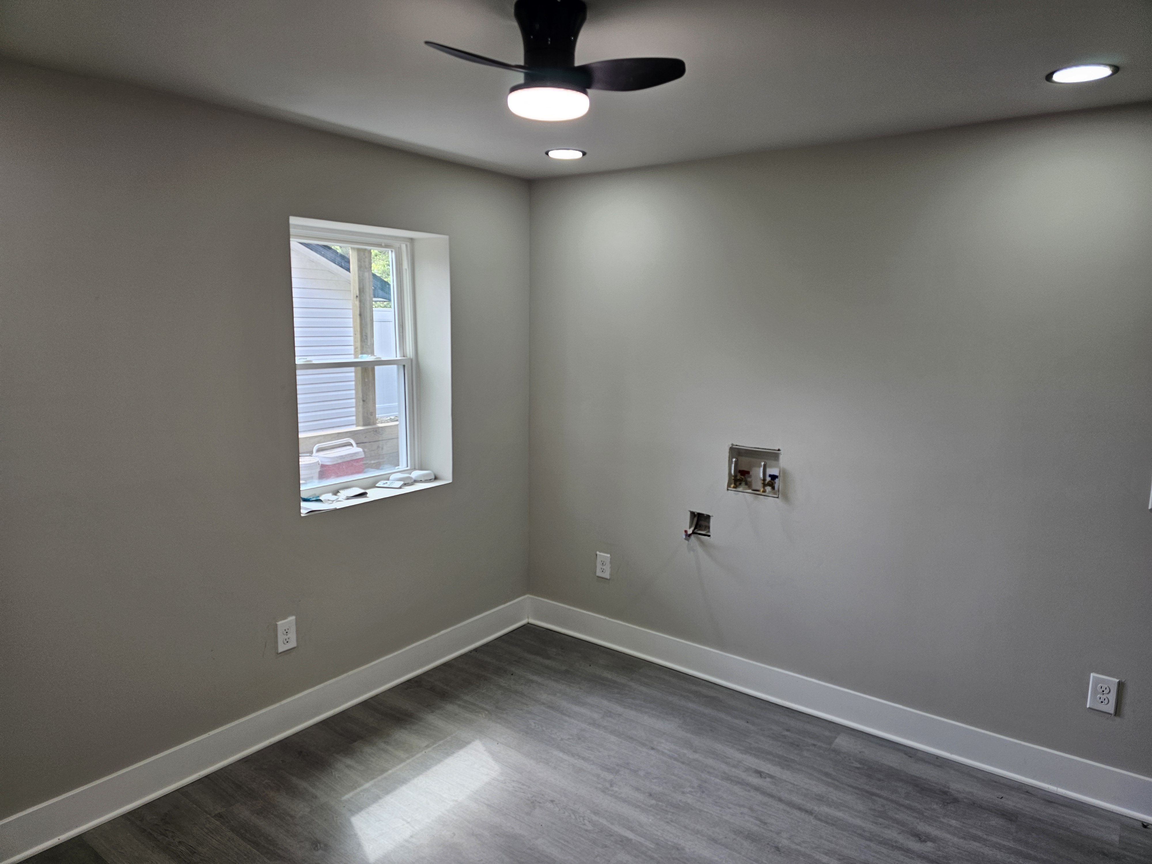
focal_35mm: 23
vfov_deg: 58.9
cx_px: 576
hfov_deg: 73.9
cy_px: 432
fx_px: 765
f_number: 1.7
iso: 64
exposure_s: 1/120
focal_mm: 6.3
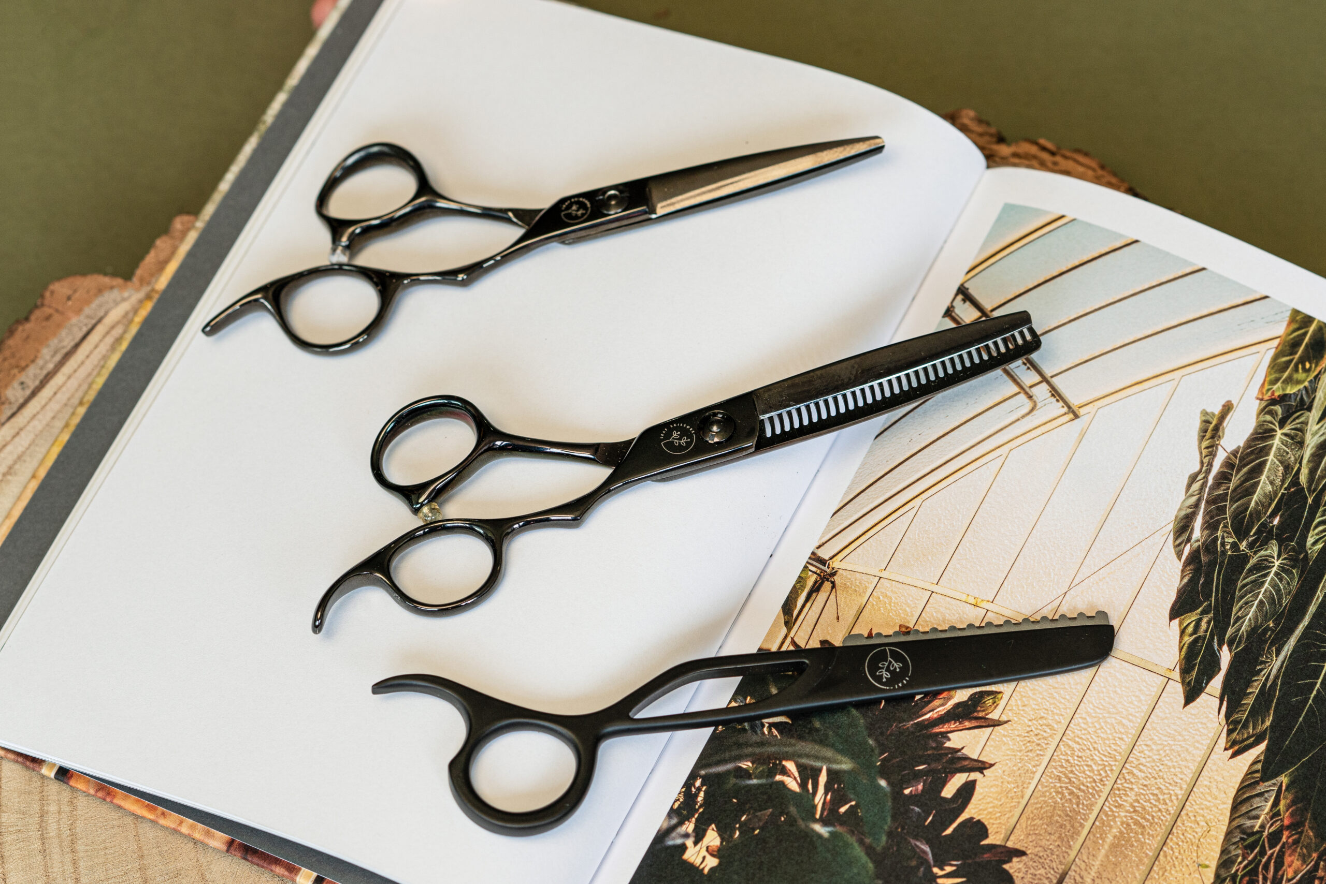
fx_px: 4679
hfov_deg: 16.1
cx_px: 663
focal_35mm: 127
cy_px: 442
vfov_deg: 10.8
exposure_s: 1/100
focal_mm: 85
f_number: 4.5
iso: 400
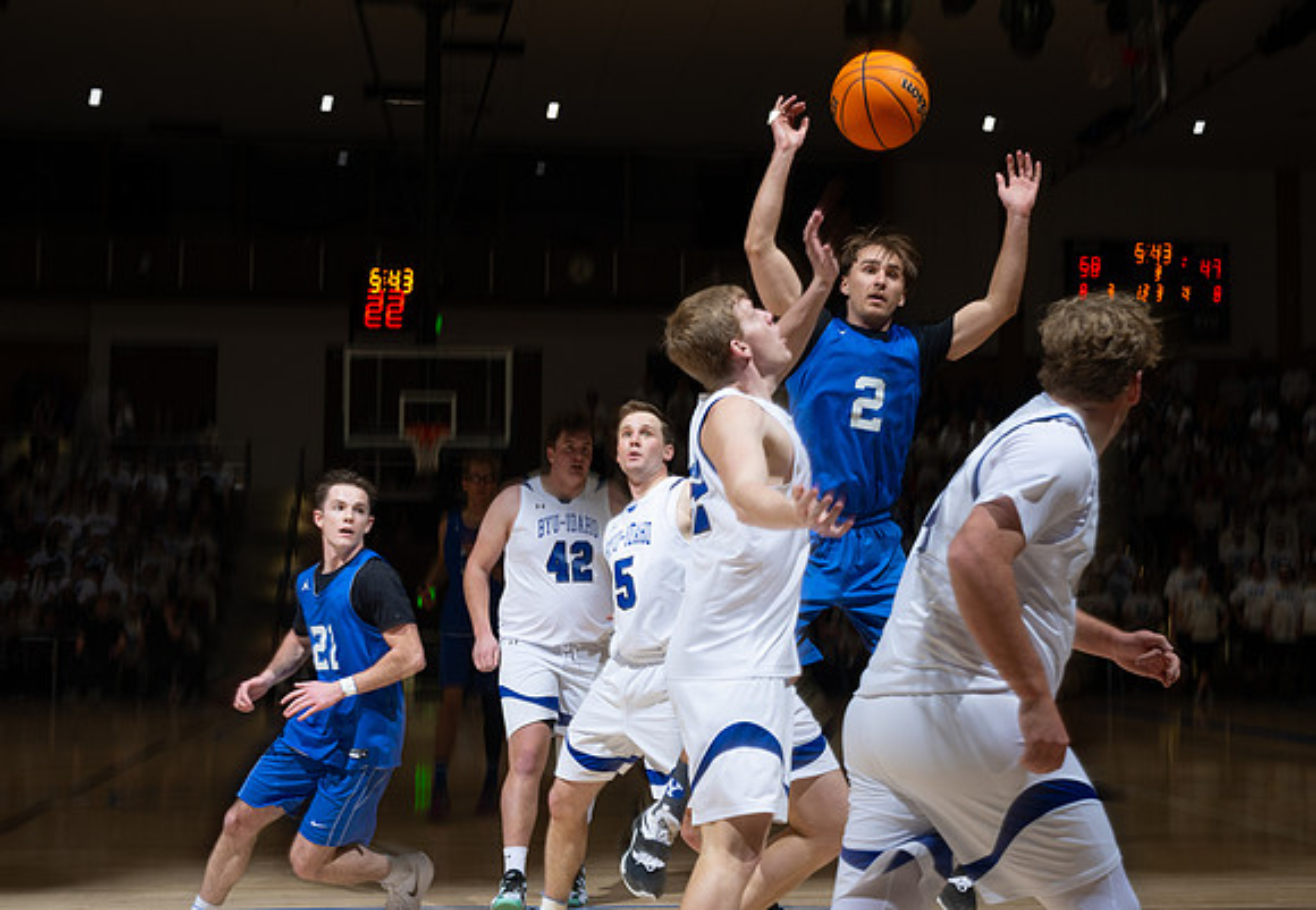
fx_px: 2476
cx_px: 825
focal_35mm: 67
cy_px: 360
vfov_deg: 20.8
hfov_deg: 29.6
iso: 100
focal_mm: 54
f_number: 6.3
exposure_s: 1/30
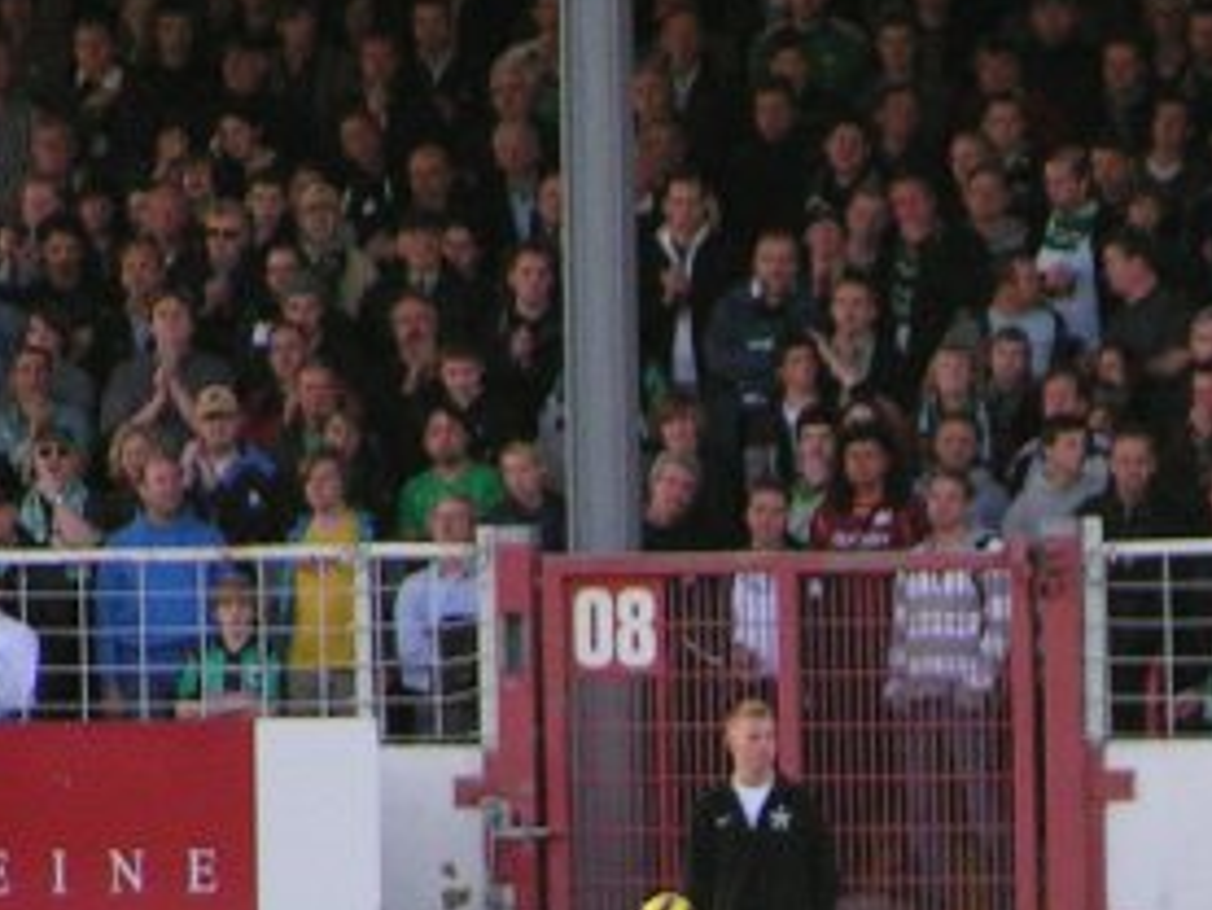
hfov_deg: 2.9
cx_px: 1256
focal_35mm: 681
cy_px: 1190
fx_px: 23854
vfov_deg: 2.2
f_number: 3.5
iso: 125
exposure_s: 1/250
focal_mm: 36.1
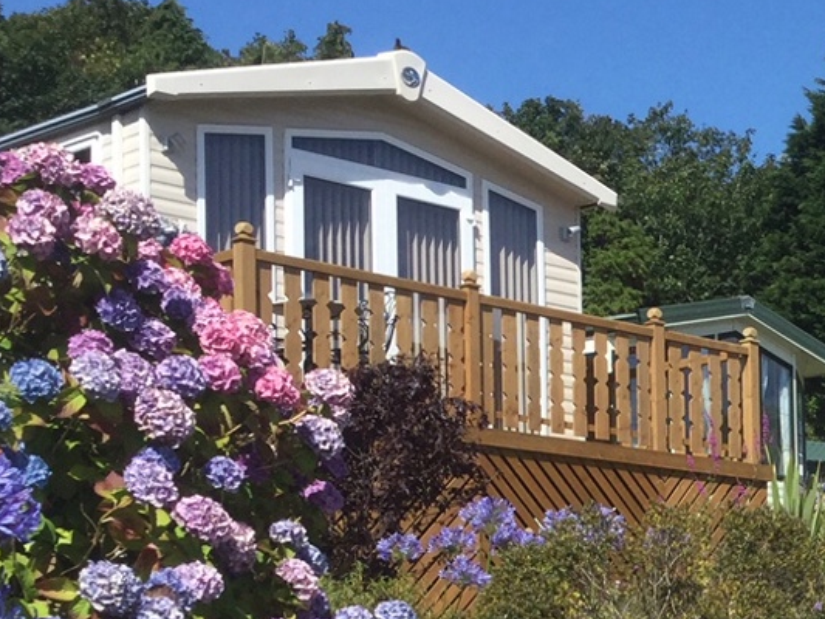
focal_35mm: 93
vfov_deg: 15.6
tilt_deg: +1.6
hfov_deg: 19.8
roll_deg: -0.3
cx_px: 983
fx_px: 2217
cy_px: 639
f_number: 2.4
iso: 25
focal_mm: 3.3
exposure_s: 1/1148
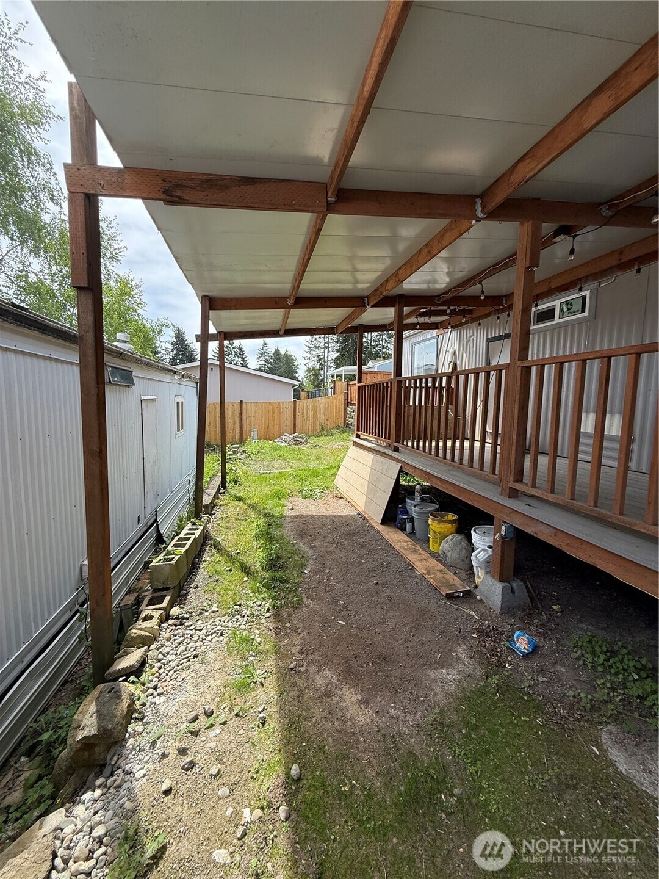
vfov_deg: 102.1
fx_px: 355
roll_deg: -1.3
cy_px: 440
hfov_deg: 85.7
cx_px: 330
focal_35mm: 14
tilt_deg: -5.3
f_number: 2.2
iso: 64
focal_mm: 2.22
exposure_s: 1/717
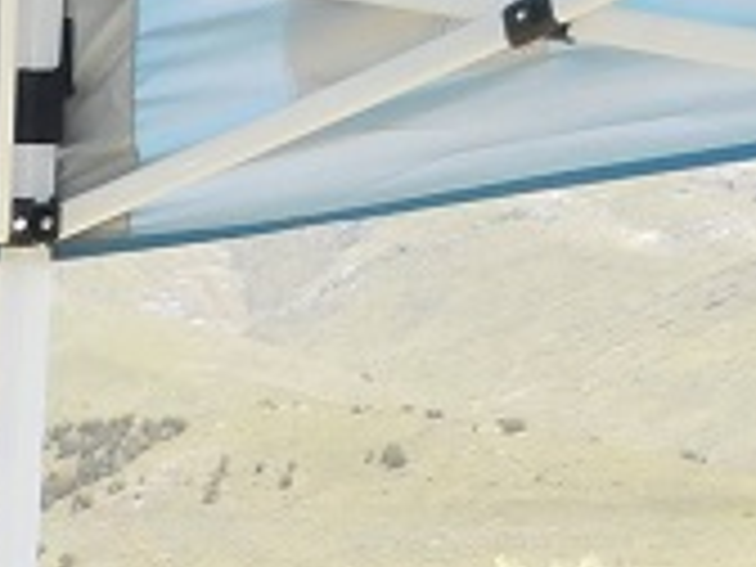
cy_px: 1296
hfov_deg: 9.0
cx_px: -1130
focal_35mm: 197
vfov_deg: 7.1
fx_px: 4302
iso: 125
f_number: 3.5
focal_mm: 6.3
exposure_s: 1/320
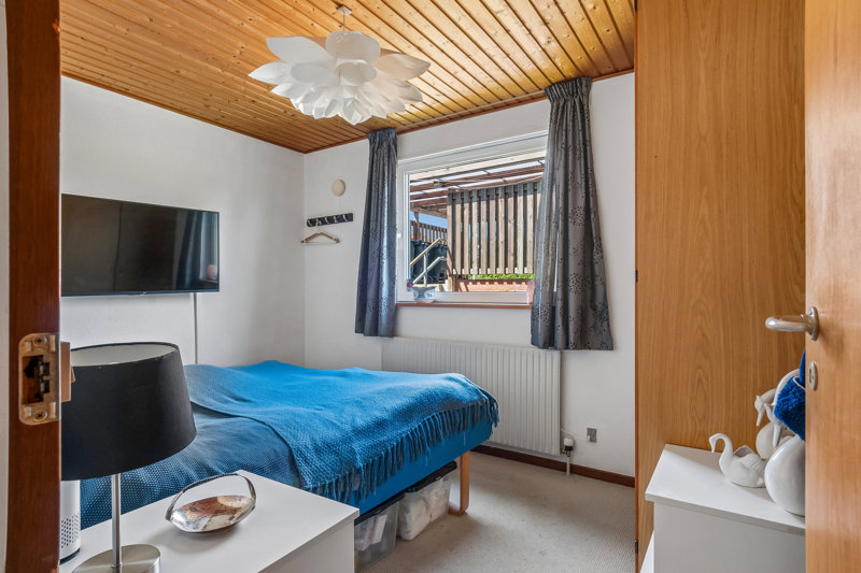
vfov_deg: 67.4
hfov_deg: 90.0
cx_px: 430
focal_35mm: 18
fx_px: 430
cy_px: 286
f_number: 10
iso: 200
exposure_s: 1/5
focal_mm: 12
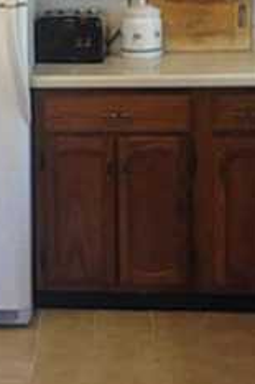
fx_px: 1256
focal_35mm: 118
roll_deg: +1.4
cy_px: 112
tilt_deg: -11.4
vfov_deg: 17.3
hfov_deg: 11.4
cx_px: -51
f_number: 2.4
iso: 125
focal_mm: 4.12
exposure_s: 1/20
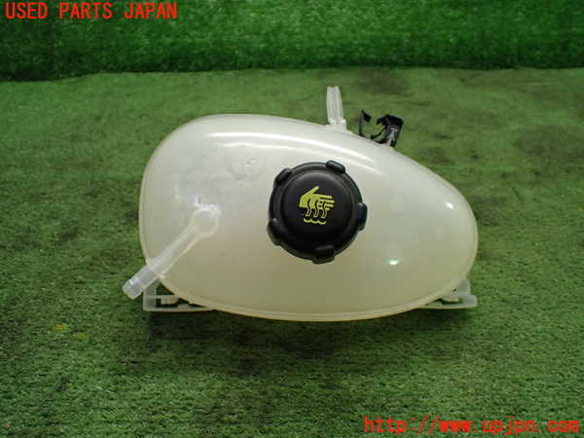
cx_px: 292
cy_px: 219
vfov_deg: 46.8
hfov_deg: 60.0
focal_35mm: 30
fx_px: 506
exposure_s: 1/125
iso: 500
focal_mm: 5.4
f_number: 2.3
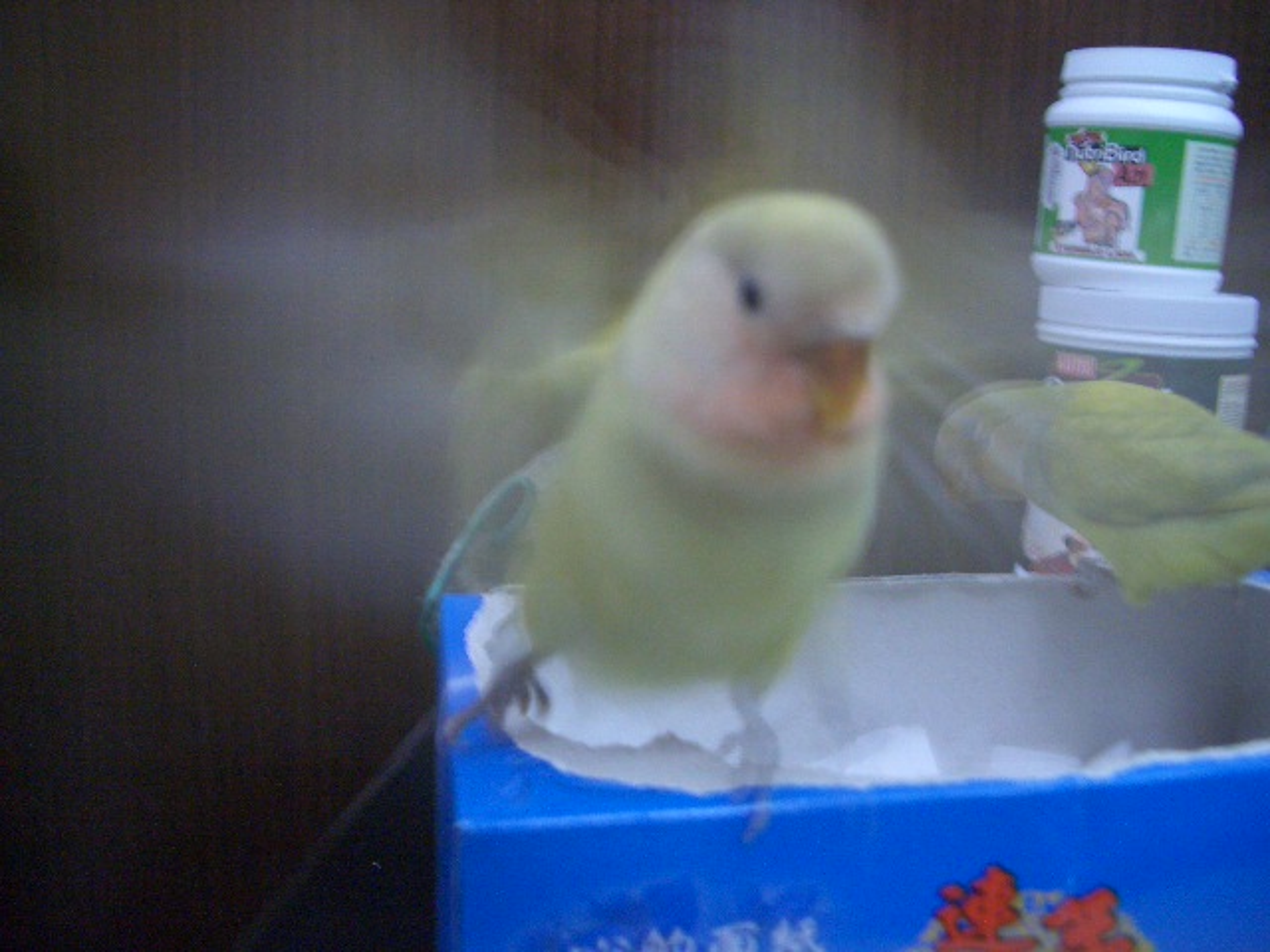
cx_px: 635
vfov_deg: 40.7
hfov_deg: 52.6
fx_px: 1284
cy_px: 476
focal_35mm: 35
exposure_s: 1/8
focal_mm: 5.8
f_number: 2.6
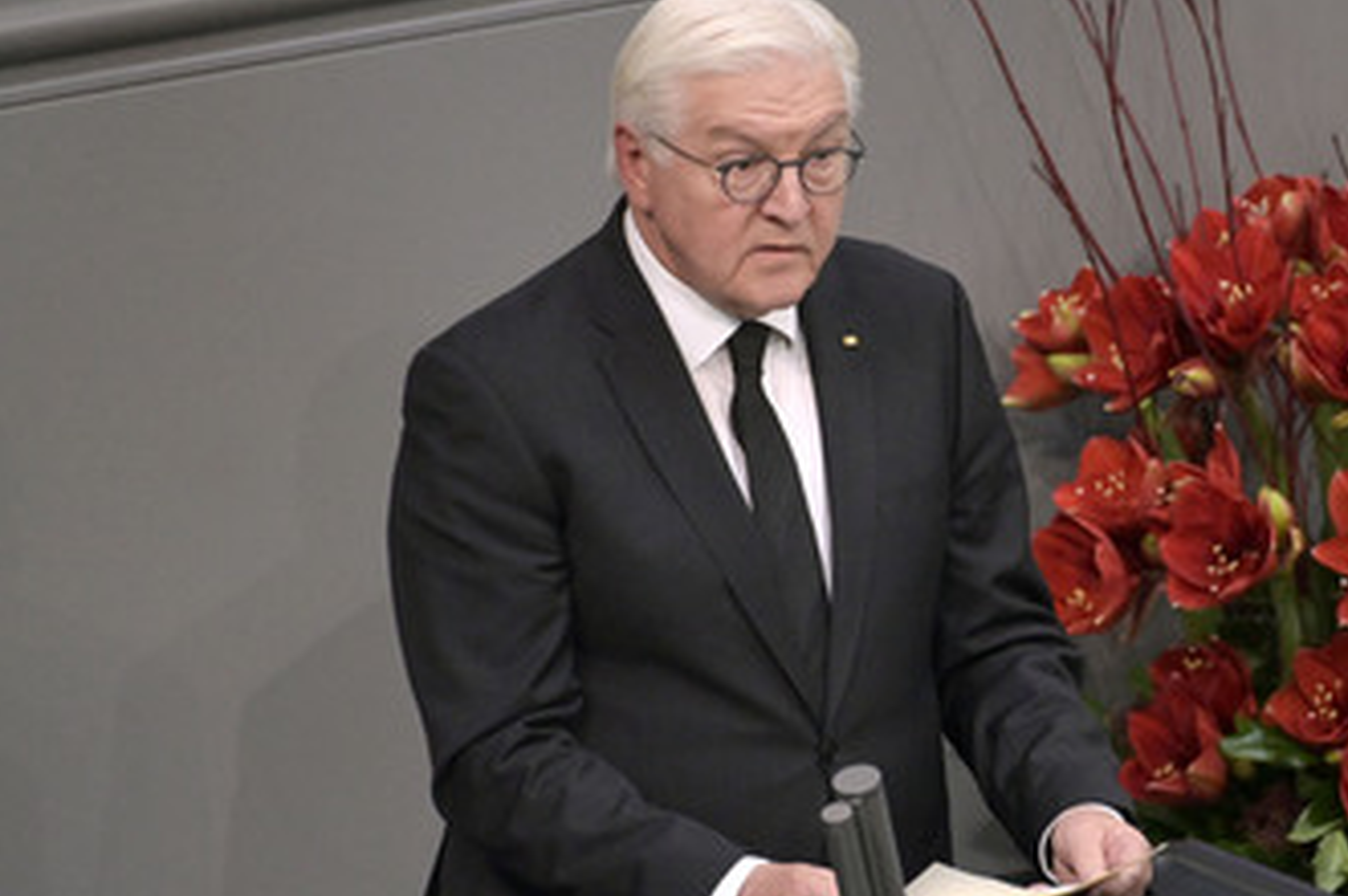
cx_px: 882
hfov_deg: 3.0
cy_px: 529
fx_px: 25474
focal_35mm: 681
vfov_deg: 2.0
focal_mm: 500
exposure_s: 1/500
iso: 8000
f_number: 5.6
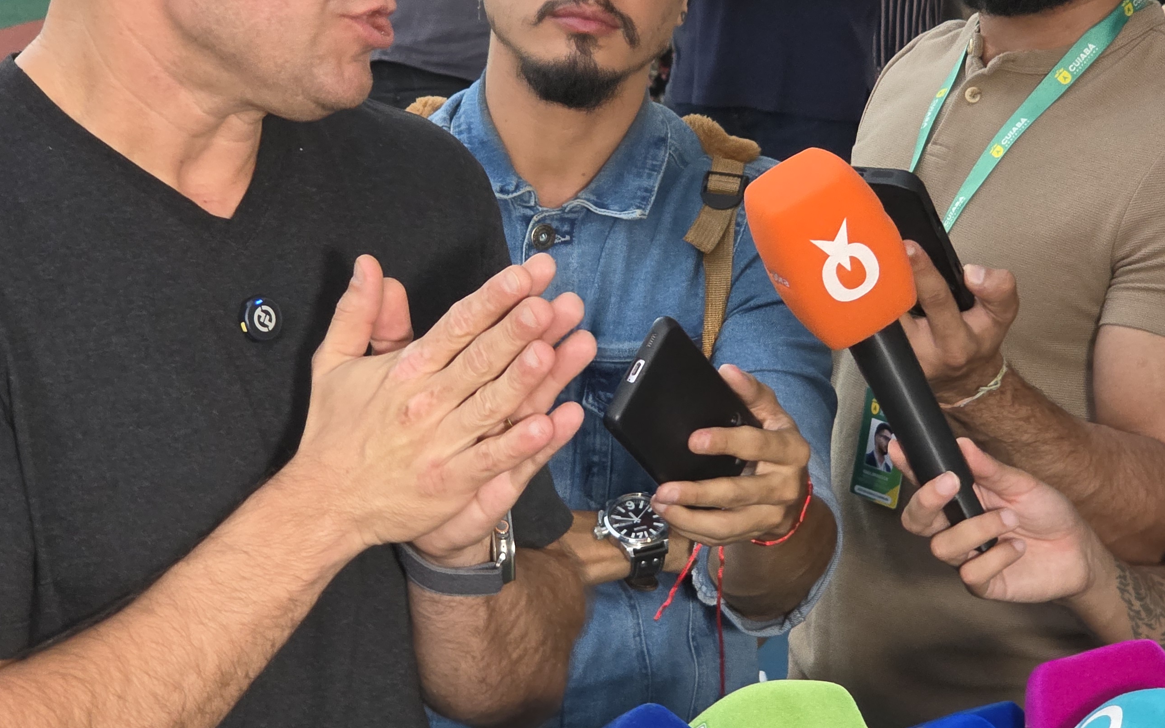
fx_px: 3620
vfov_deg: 11.5
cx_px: 652
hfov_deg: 18.3
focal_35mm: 114
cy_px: 289
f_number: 2.4
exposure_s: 1/60
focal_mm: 7.9
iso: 400
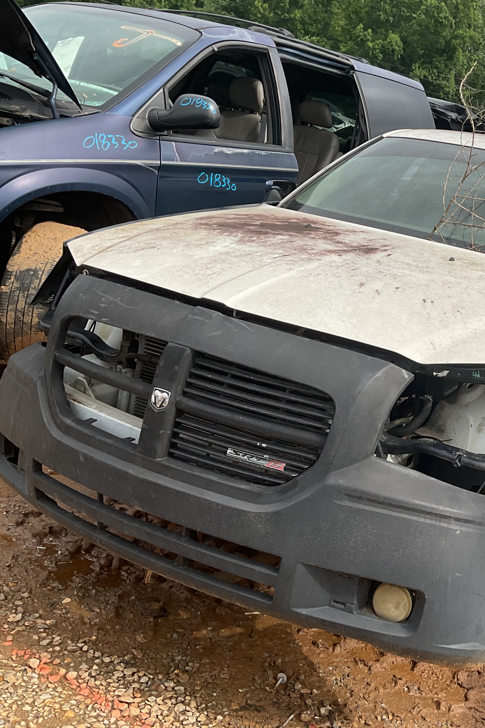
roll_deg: -11.8
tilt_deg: -12.9
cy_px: 361
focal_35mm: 41
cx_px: 464
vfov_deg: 47.4
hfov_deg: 30.7
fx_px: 829
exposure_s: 1/1490
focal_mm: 3
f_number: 1.8
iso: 16
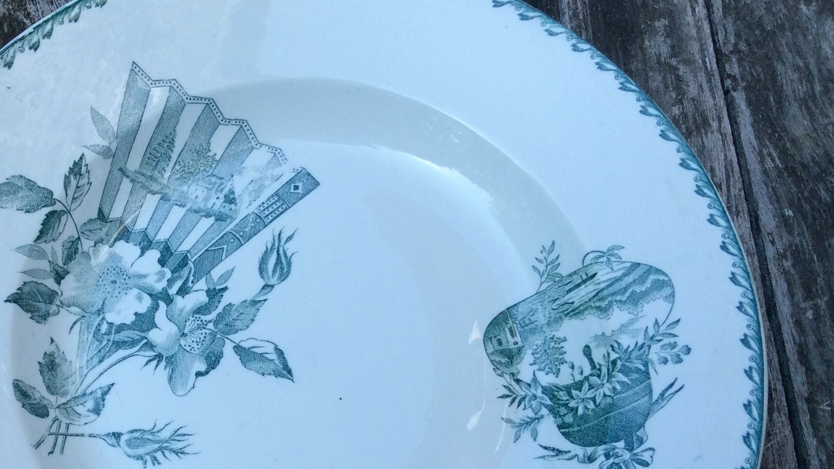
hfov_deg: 39.1
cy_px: 348
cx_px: 244
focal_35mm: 52
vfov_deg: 22.9
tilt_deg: -67.1
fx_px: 1150
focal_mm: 3.3
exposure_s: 1/403
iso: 32
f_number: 2.4
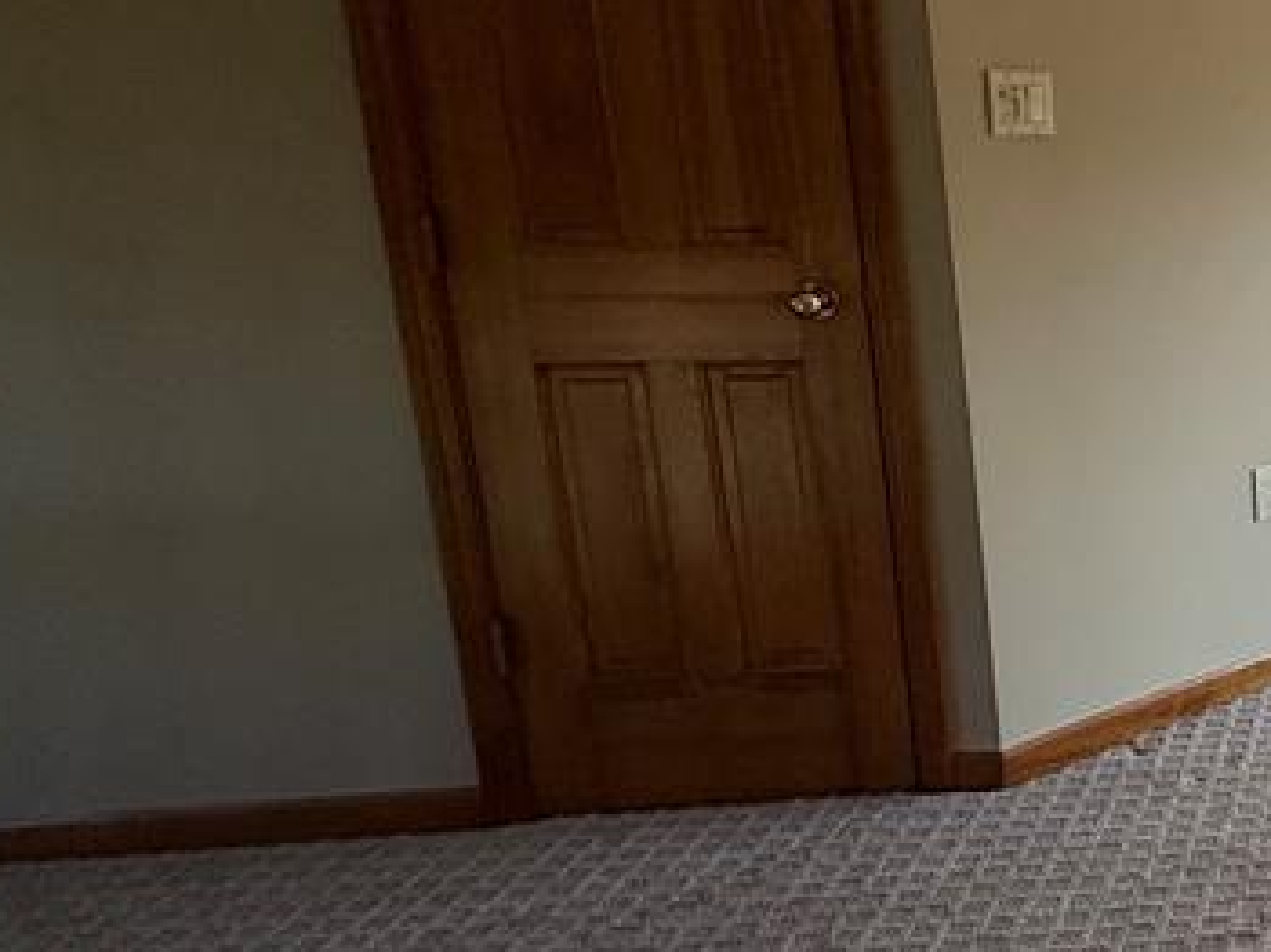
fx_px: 1504
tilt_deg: -10.8
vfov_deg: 35.0
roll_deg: -0.9
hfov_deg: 30.5
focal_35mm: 41
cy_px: 378
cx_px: 1812
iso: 80
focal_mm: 2.22
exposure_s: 1/99
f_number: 2.2
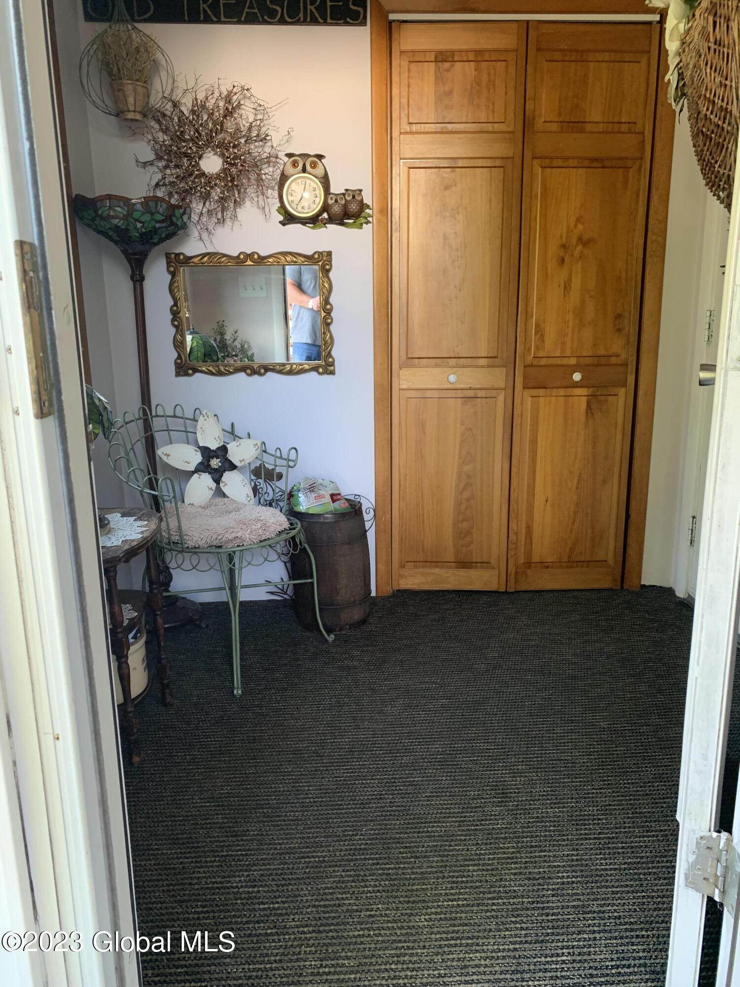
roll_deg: +0.7
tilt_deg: -11.8
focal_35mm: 26
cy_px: 494
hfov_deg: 53.1
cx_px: 370
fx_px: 741
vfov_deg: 67.3
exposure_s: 1/60
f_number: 1.8
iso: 160
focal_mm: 4.25
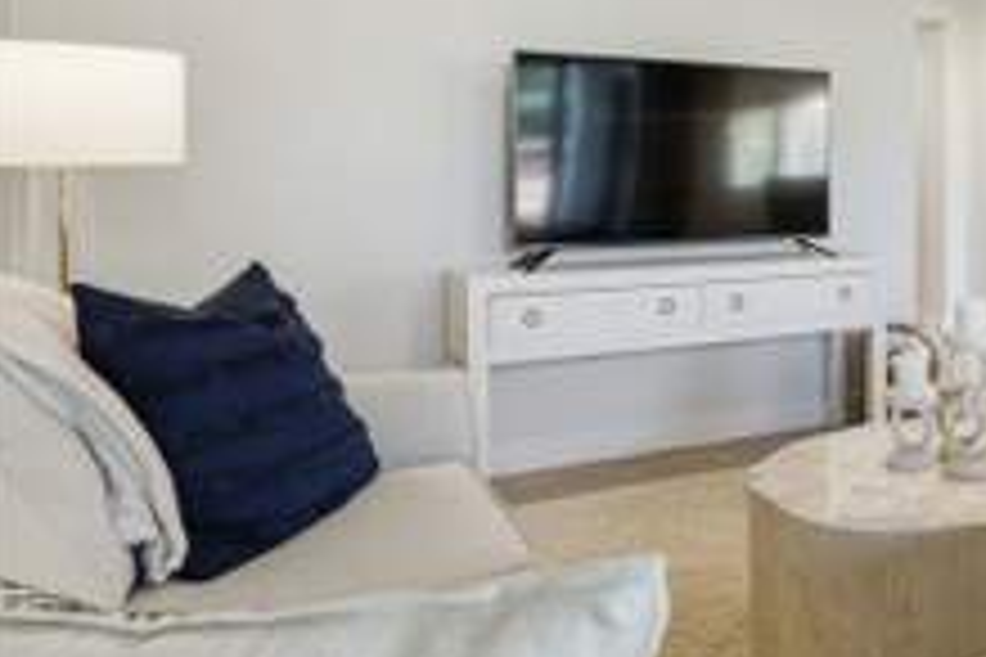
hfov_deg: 43.2
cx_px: 1067
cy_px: 178
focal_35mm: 35
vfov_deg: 37.1
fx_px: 959
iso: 200
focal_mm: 16
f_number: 9
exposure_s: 1/13
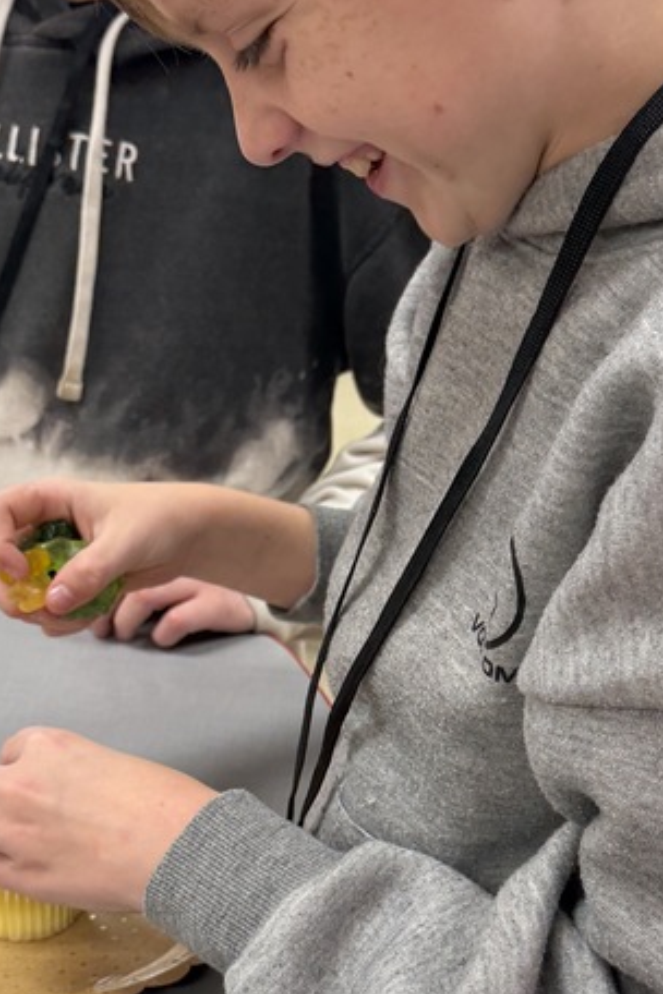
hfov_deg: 24.2
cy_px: 693
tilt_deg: -26.4
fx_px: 1547
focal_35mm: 56
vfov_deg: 35.2
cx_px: 338
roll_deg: -1.3
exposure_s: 1/120
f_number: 1.78
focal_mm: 6.76
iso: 200
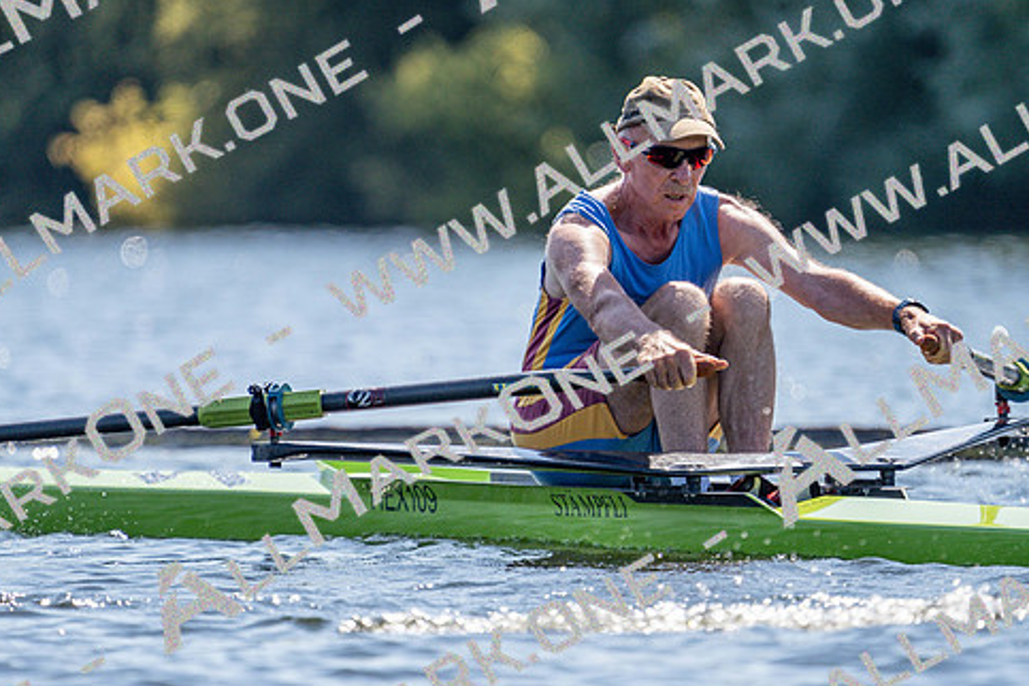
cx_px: 590
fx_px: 20607
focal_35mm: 721
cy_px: 325
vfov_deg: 1.9
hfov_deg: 2.9
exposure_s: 1/1600
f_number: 6.3
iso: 320
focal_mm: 600
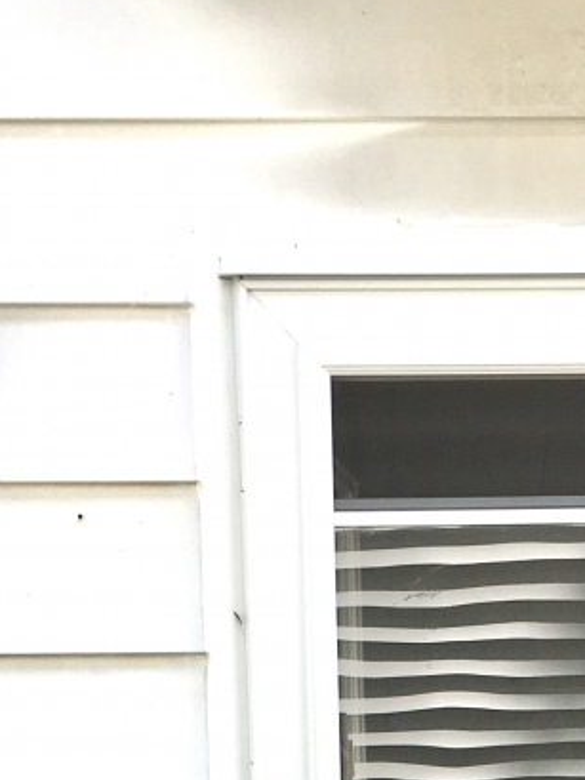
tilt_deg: -10.2
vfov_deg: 20.4
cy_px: 1093
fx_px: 1914
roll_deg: +0.6
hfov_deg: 17.3
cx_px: 427
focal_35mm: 85
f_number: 2.2
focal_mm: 4.15
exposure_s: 1/392
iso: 25
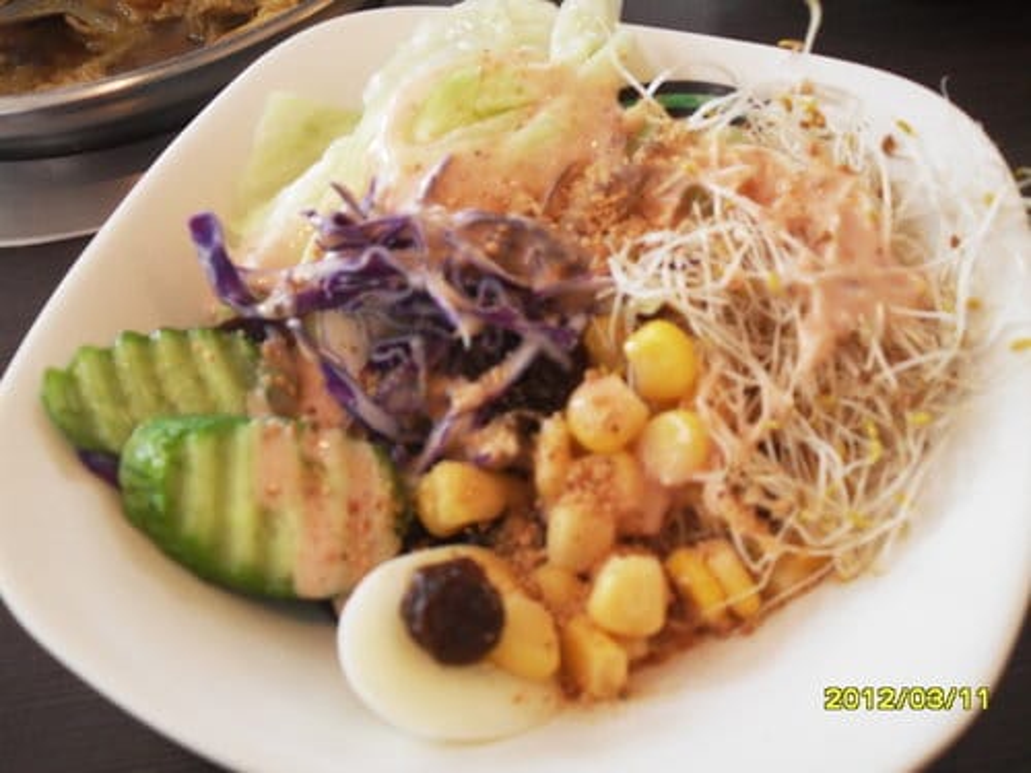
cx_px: 516
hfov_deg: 52.6
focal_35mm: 35
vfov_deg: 40.7
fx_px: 1042
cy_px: 386
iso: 160
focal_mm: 6.2
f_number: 2.8
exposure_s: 1/30
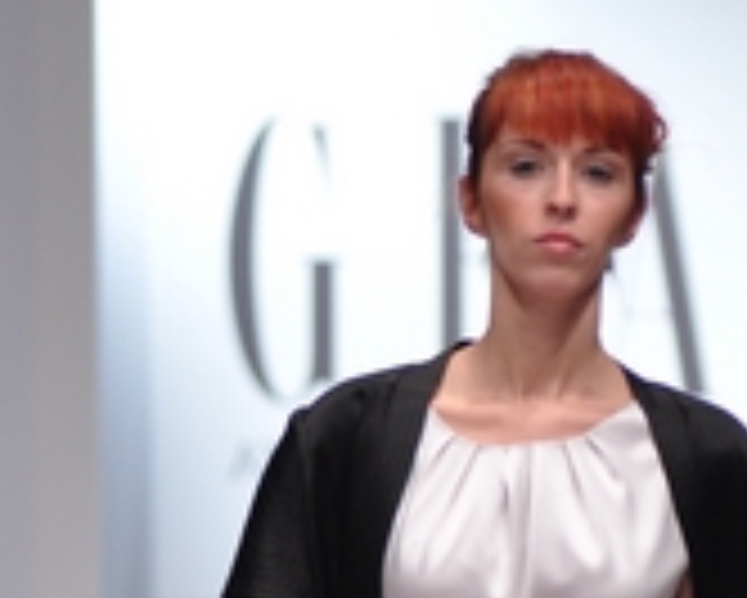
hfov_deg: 3.2
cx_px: 727
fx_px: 13173
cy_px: 1003
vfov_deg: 2.6
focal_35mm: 595
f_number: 3.5
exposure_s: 1/200
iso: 800
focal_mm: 135
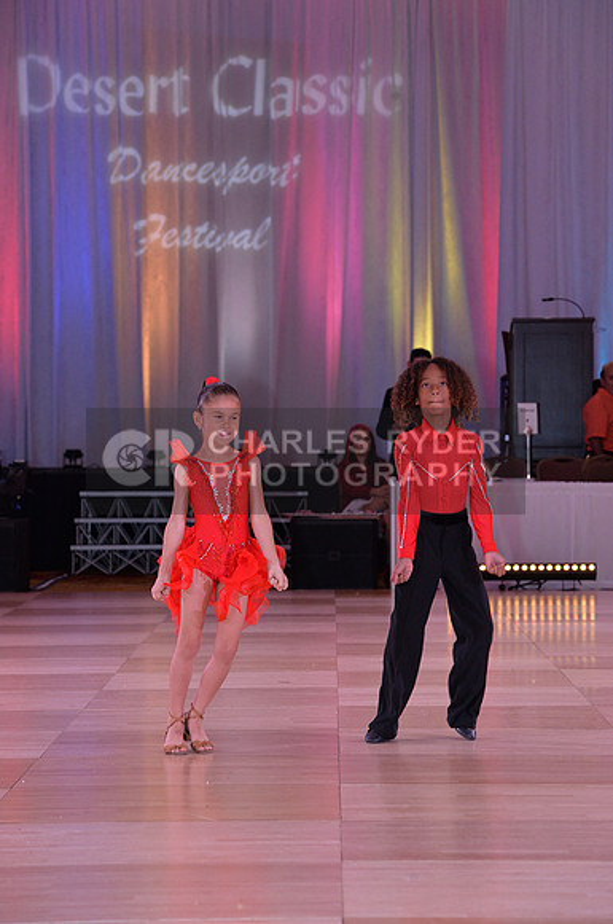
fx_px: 3458
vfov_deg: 15.2
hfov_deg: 10.1
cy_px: 462
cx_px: 306
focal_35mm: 135
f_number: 7.1
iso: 2000
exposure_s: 1/250
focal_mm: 135
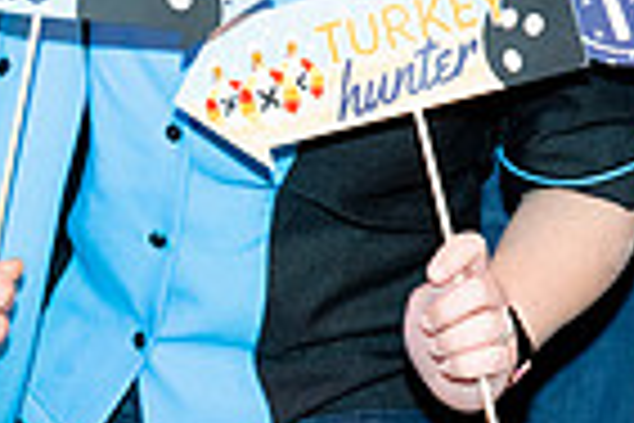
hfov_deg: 11.4
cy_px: -376
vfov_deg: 7.3
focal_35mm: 181
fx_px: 3187
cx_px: 315
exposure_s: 1/60
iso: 1600
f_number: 5.6
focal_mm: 44
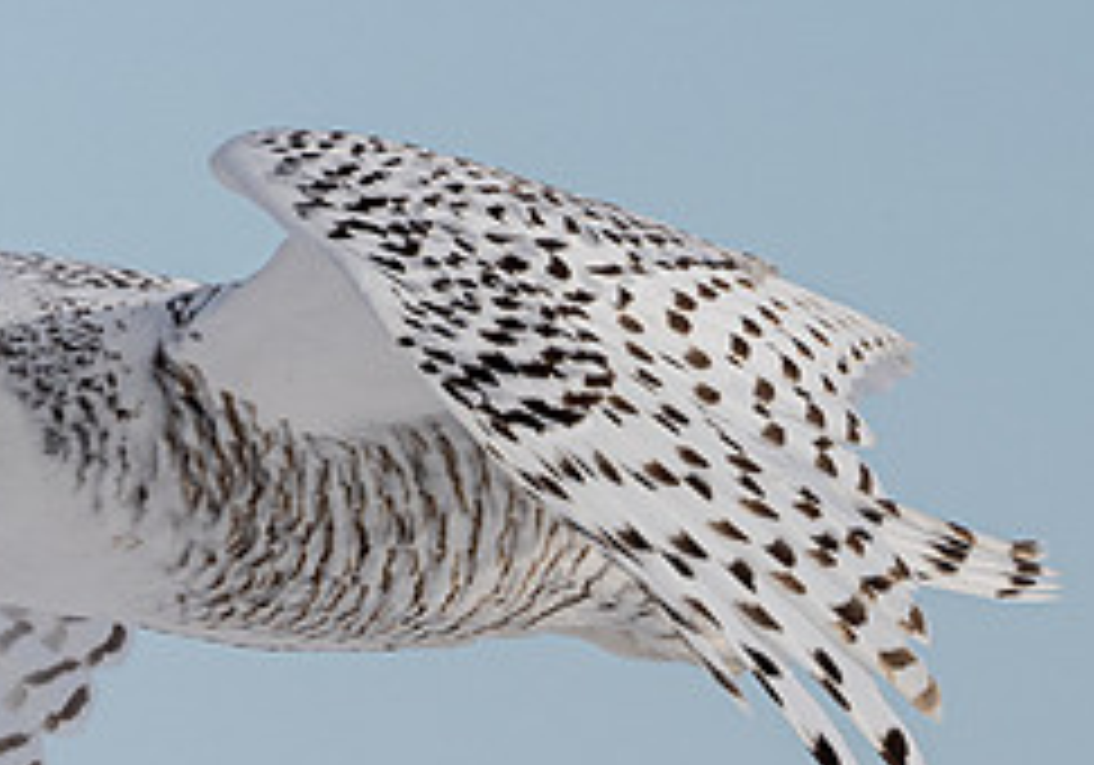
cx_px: -664
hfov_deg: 0.8
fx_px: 77726
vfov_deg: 0.6
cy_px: 755
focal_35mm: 2519
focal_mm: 500
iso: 640
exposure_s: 1/2500
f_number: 5.6
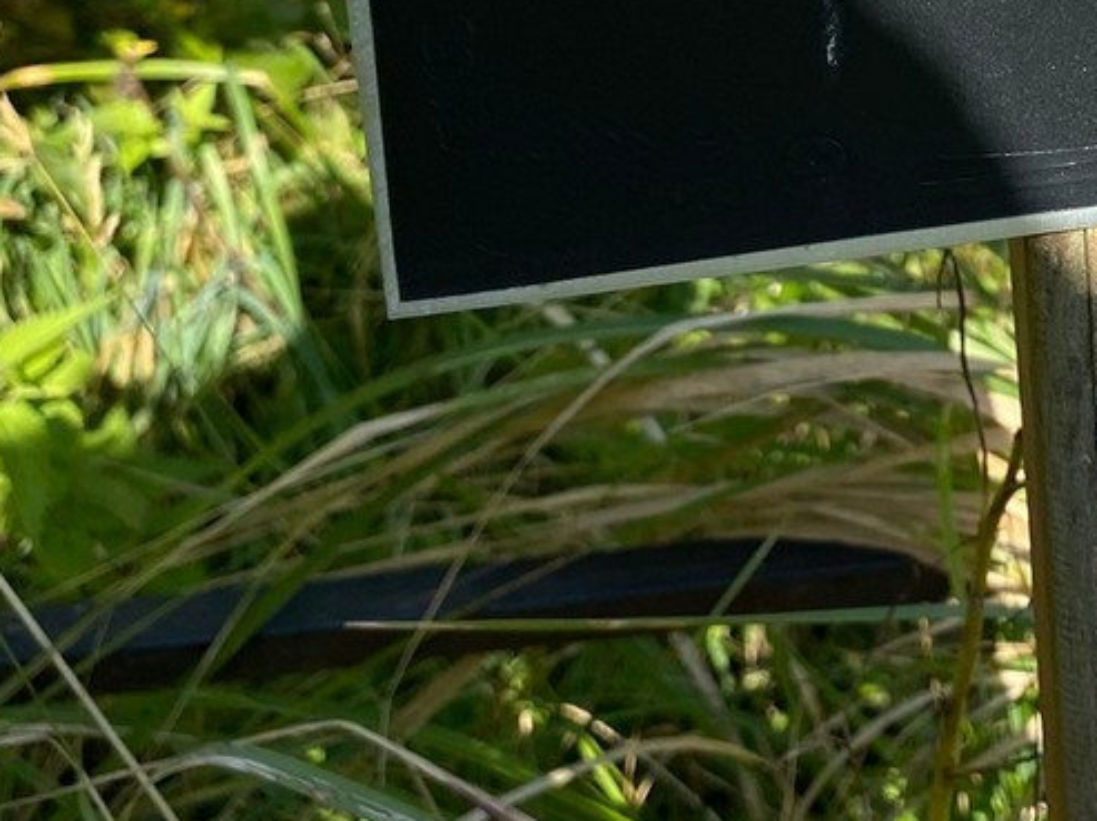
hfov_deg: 24.4
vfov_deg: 18.2
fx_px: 2407
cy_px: -200
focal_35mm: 76
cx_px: 1128
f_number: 1.8
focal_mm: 4.25
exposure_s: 1/981
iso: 32
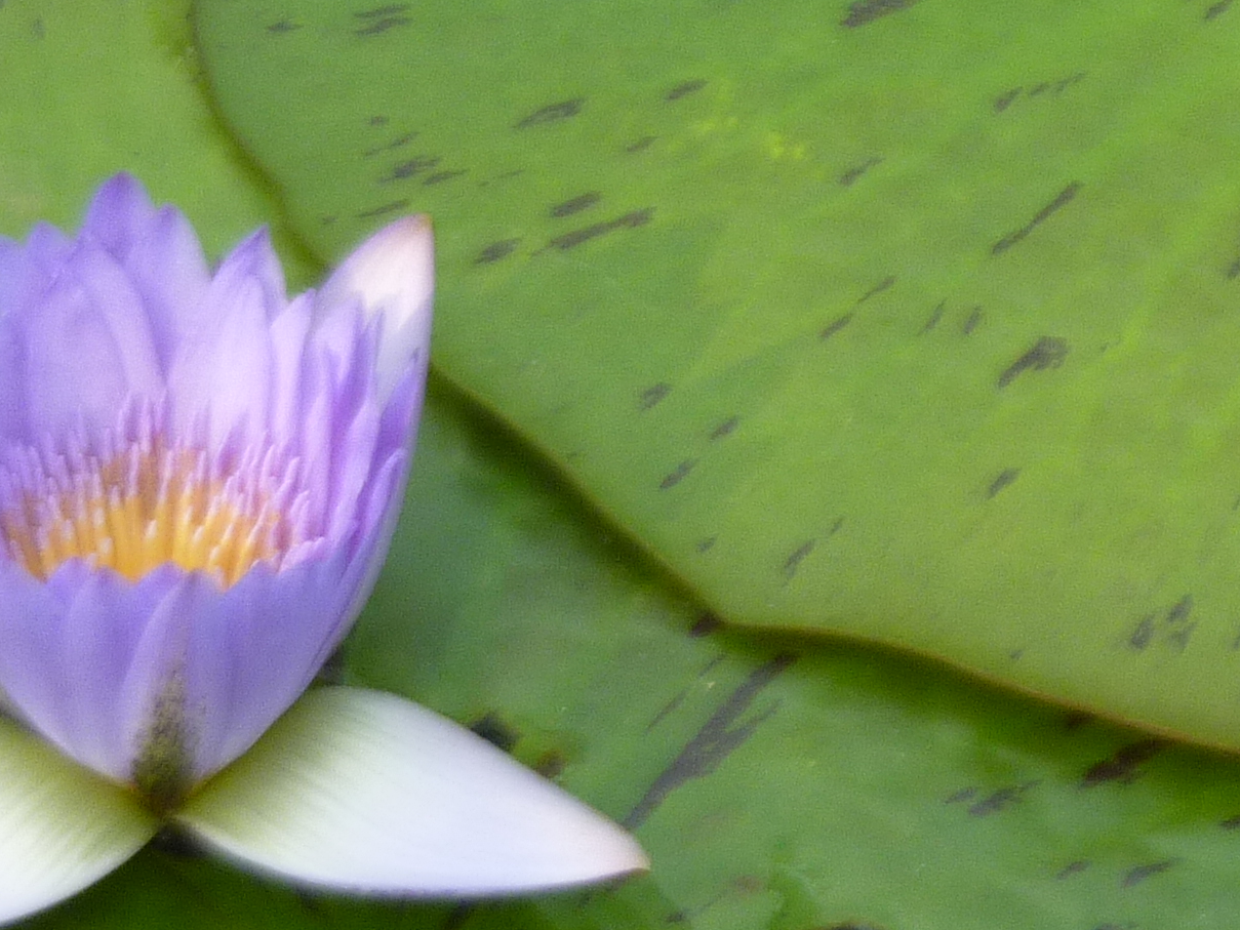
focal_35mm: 293
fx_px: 10497
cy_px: 717
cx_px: 265
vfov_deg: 5.1
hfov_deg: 6.8
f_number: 4.3
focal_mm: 15.8
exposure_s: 1/50
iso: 125
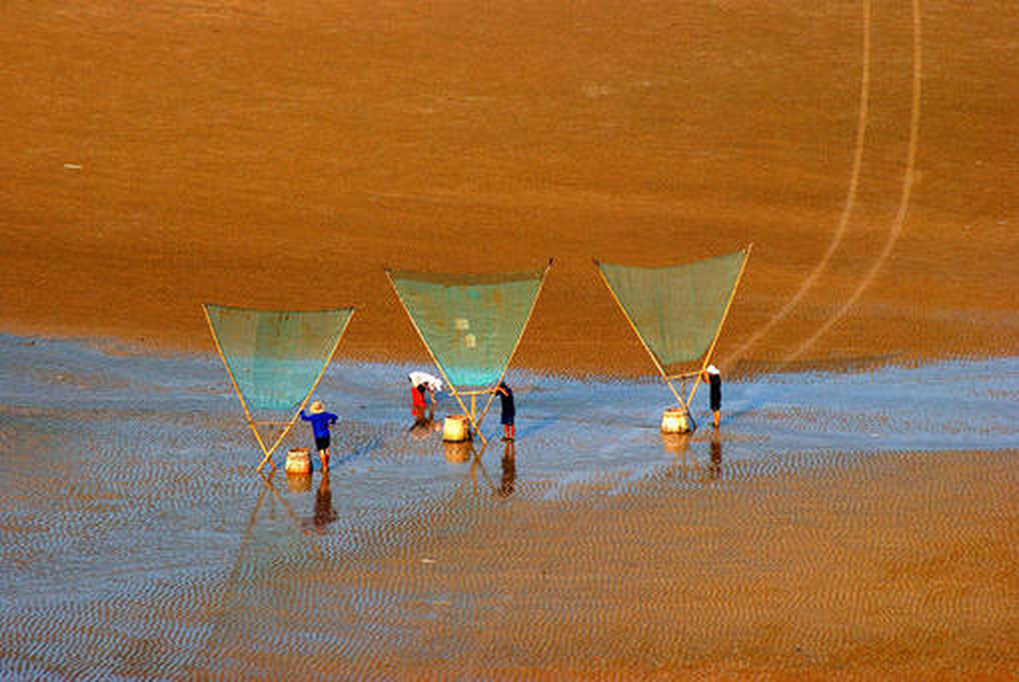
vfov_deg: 3.7
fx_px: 10623
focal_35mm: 375
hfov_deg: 5.5
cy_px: 341
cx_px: 510
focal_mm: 250
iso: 100
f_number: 9.5
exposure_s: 1/180
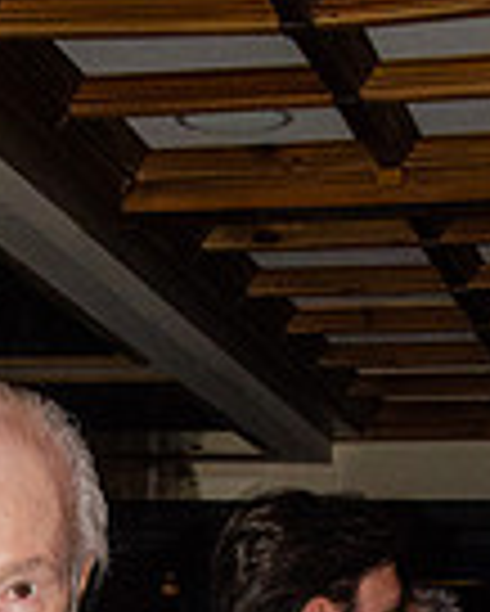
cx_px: -13
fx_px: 2698
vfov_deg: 12.2
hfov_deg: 10.3
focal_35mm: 149
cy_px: 954
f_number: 22
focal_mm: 32
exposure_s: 1/250
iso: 2500
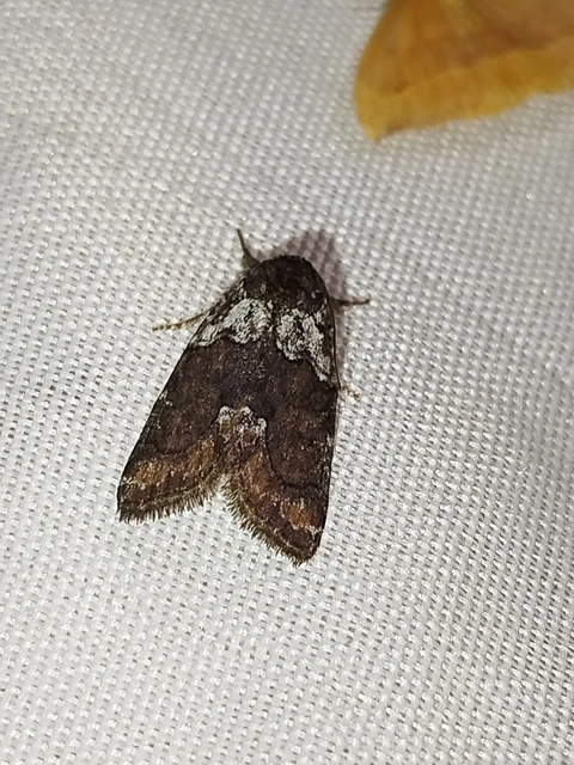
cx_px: 287
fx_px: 2277
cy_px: 382
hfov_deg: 14.4
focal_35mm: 103
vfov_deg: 19.1
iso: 64
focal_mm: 5.31
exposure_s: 1/50
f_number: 1.7
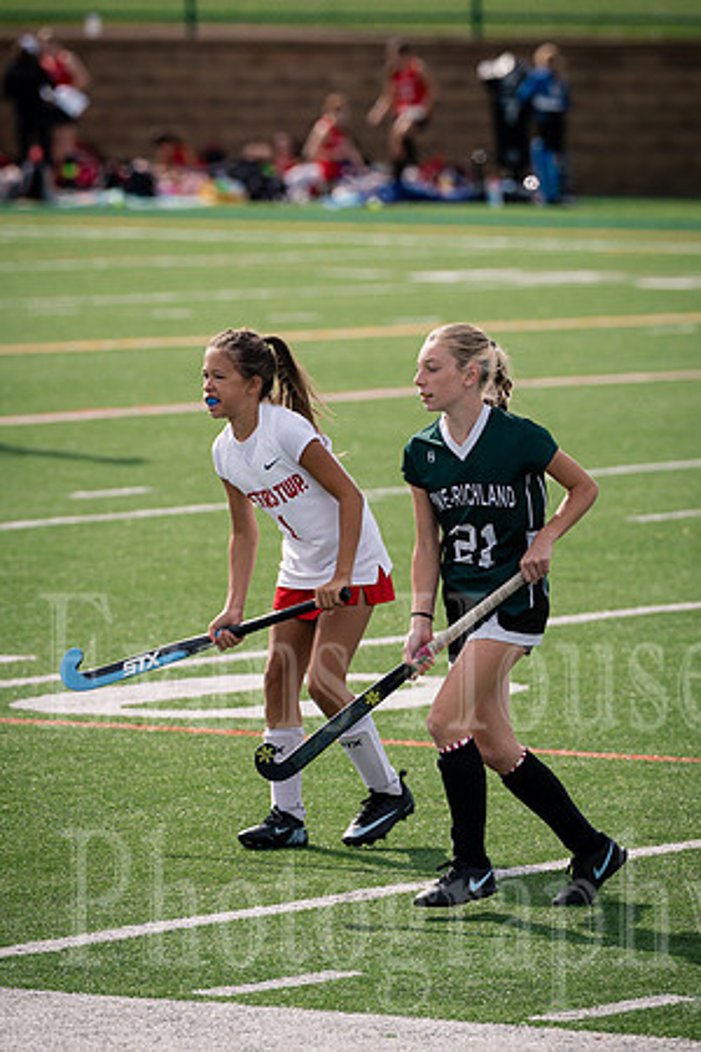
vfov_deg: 6.2
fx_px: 9784
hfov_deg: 4.1
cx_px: 556
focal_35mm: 335
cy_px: 487
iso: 250
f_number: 4
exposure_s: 1/2000
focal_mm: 200
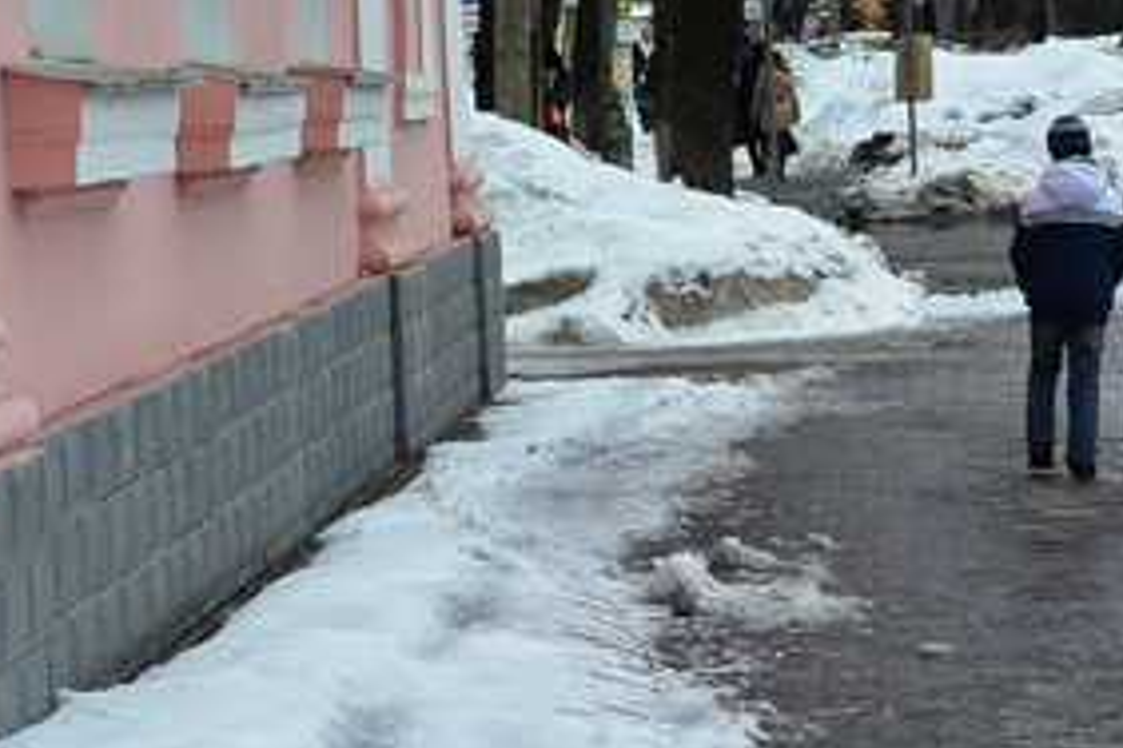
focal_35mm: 184
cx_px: 458
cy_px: 48
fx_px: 5739
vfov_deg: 7.4
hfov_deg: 11.2
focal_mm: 30
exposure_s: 1/250
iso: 100
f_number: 3.8
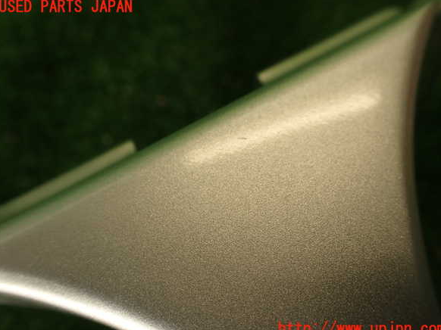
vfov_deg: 42.9
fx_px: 420
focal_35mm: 33
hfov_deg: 55.4
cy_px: 168
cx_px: 222
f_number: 3.2
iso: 100
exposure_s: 1/60
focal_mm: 5.79
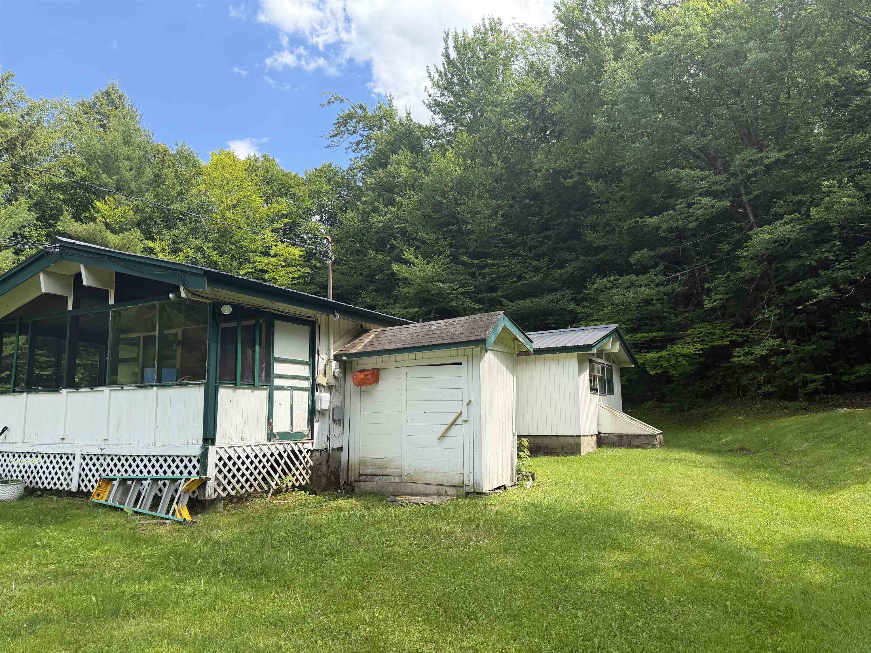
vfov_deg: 56.8
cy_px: 326
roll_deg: +0.6
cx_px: 436
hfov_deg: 71.6
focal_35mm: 24
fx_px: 604
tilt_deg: +8.3
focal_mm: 6.76
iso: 100
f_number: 1.78
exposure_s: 1/2053
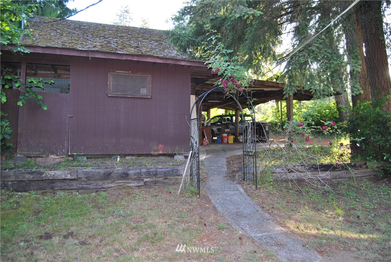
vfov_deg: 48.1
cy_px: 131
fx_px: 294
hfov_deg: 67.3
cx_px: 196
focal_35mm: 27
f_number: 3.5
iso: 200
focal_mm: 18
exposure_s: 1/60
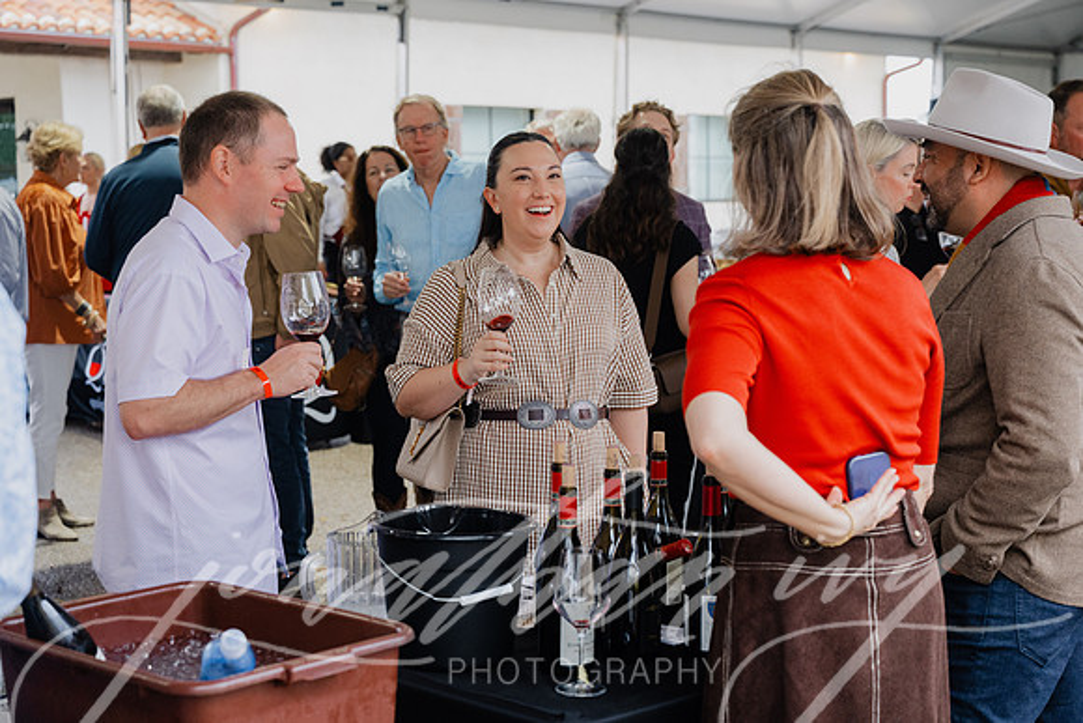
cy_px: 362
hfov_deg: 33.4
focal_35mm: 60
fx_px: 1805
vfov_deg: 22.6
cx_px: 542
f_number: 4.5
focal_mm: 60
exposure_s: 1/160
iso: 1600
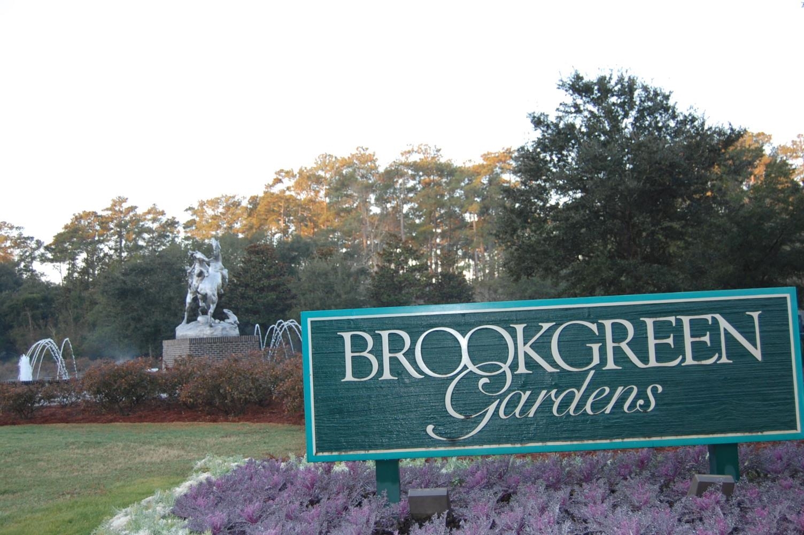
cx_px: 402
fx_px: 870
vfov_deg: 34.1
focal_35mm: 39
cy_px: 268
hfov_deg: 49.6
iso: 400
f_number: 4.2
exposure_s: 1/125
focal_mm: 26
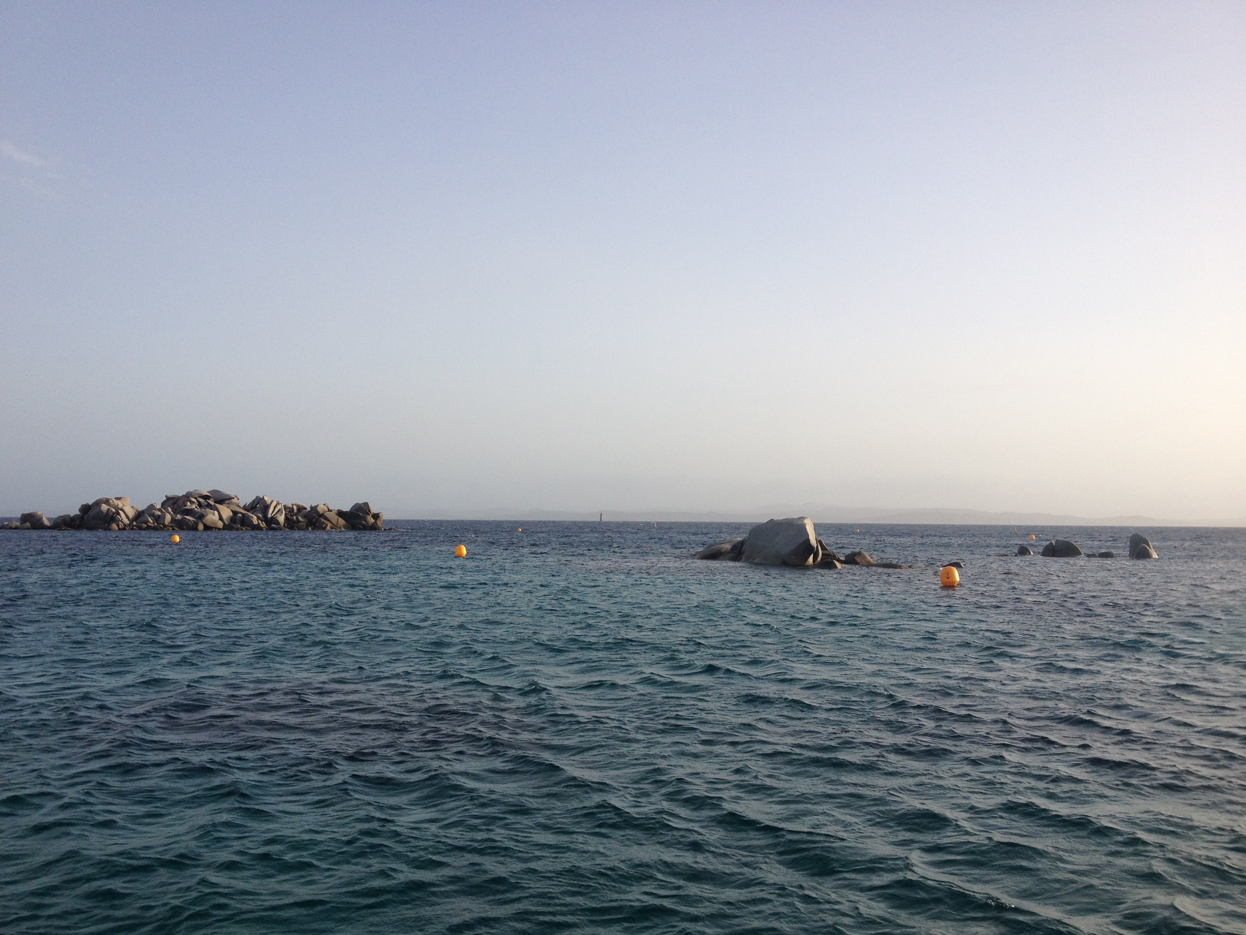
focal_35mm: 35
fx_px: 1260
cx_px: 623
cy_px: 468
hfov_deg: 52.6
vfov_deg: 40.7
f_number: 2.4
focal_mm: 4.28
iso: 64
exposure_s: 1/1227
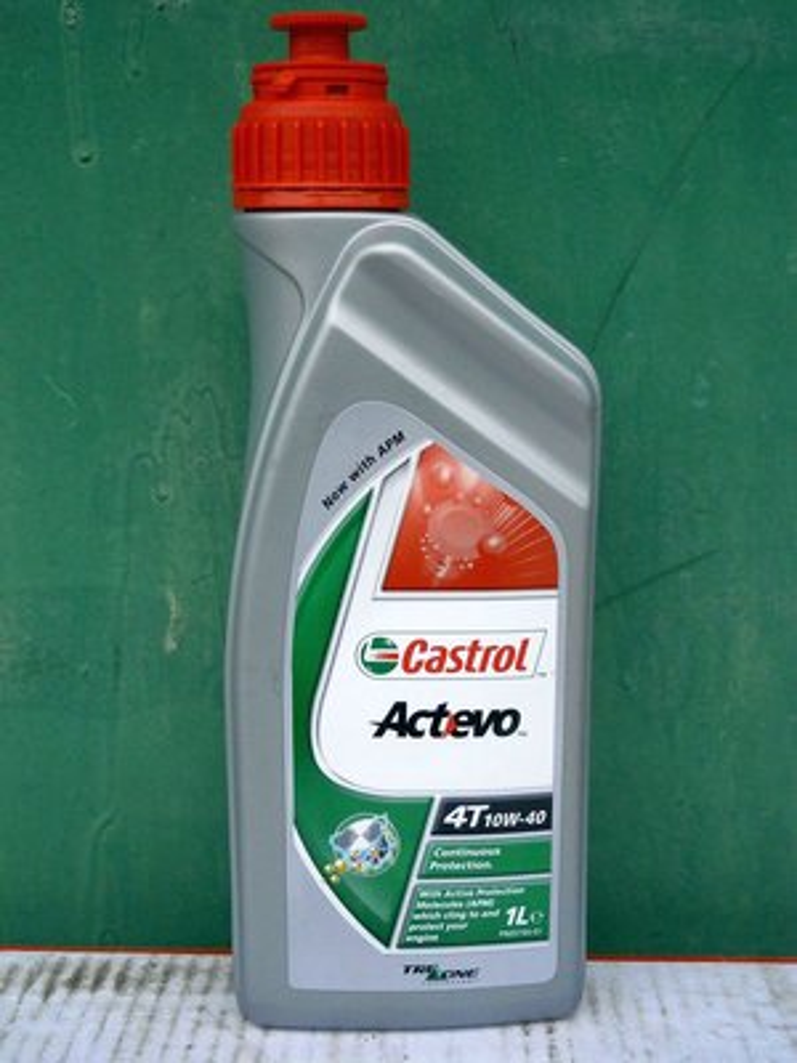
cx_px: 398
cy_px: 532
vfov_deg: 40.4
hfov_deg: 30.9
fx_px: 1443
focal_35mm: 47
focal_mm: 8.3
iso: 320
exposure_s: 1/250
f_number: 3.4
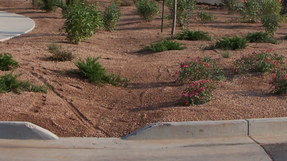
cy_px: 46
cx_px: 175
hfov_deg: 17.4
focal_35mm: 123
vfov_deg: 9.8
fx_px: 936
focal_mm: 9.3
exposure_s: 1/640
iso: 80
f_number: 4.5
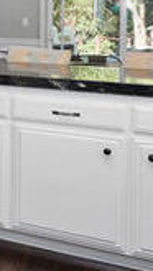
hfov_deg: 13.5
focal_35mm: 61
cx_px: -229
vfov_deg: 32.2
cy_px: 15
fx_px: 439
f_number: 7.1
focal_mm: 15
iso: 400
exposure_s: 1/10
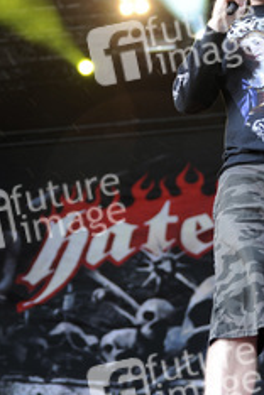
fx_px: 902
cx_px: 224
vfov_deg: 24.6
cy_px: 130
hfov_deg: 16.5
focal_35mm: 82
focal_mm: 48
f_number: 2.8
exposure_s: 1/200
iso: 400
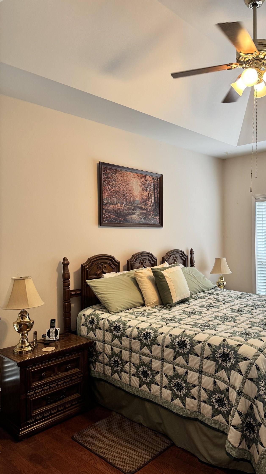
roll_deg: +1.0
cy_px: 243
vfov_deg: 69.8
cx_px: 183
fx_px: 339
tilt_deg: -1.4
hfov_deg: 42.2
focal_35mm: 27
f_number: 1.78
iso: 125
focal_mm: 6.76
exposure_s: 1/60
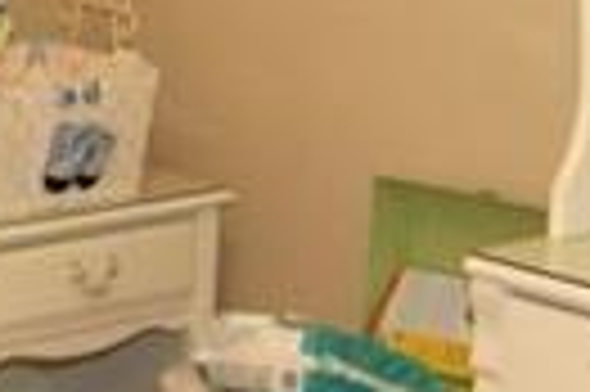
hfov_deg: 12.9
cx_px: -279
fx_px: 2486
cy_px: -23
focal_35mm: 152
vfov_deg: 8.9
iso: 400
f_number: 4
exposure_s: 1/60
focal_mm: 13
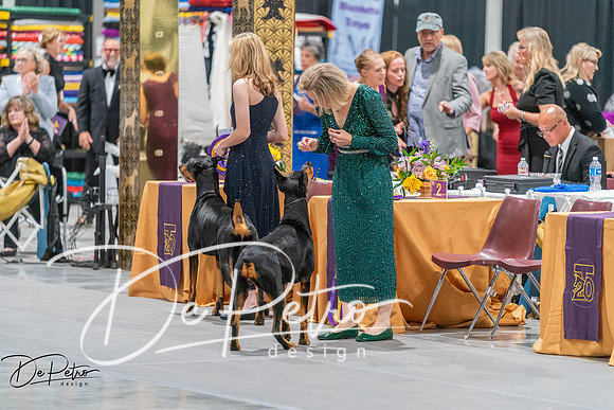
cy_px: 205
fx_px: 3412
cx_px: 307
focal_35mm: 200
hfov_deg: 10.3
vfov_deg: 6.9
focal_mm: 200
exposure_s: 1/250
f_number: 2.8
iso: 6400
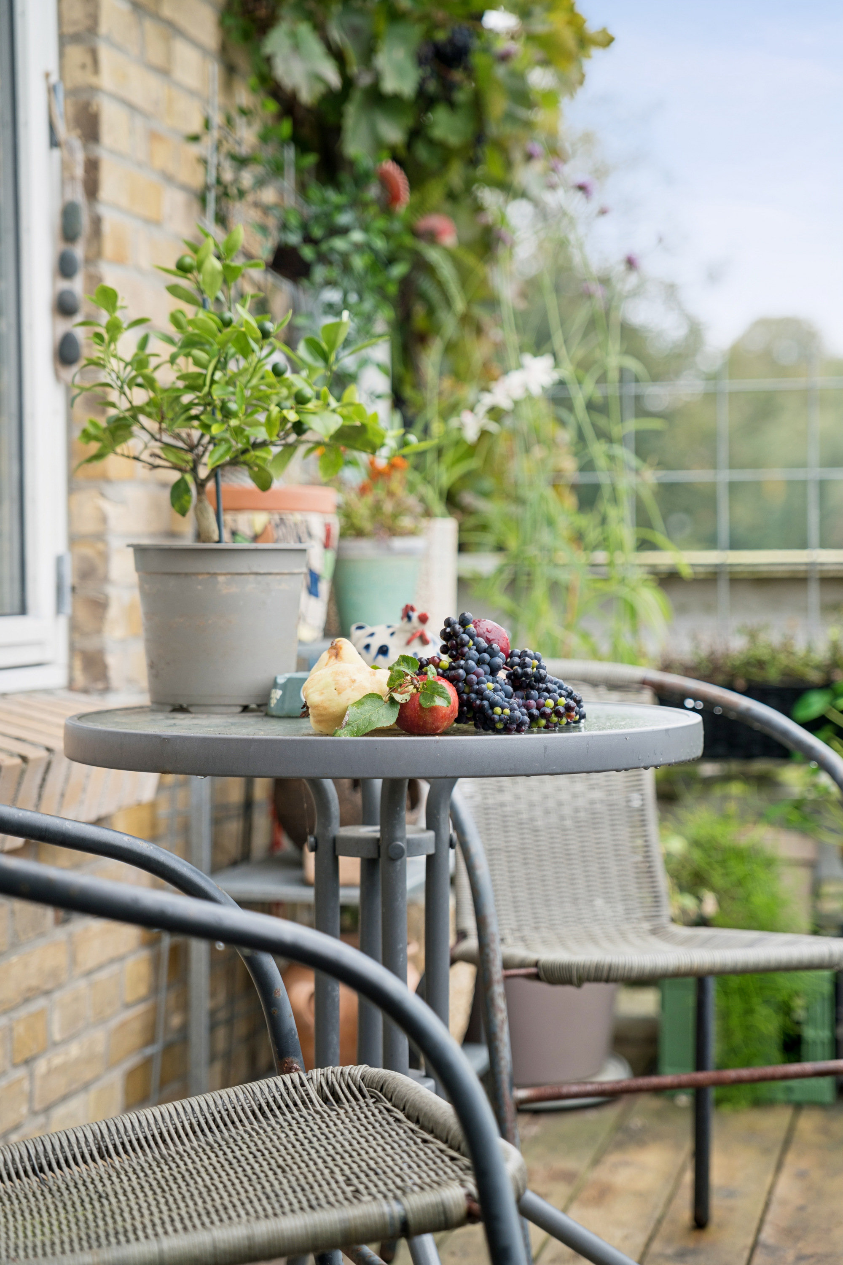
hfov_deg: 19.5
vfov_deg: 28.8
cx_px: 422
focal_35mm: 70
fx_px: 2459
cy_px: 632
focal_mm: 70
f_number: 2.8
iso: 250
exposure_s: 1/160
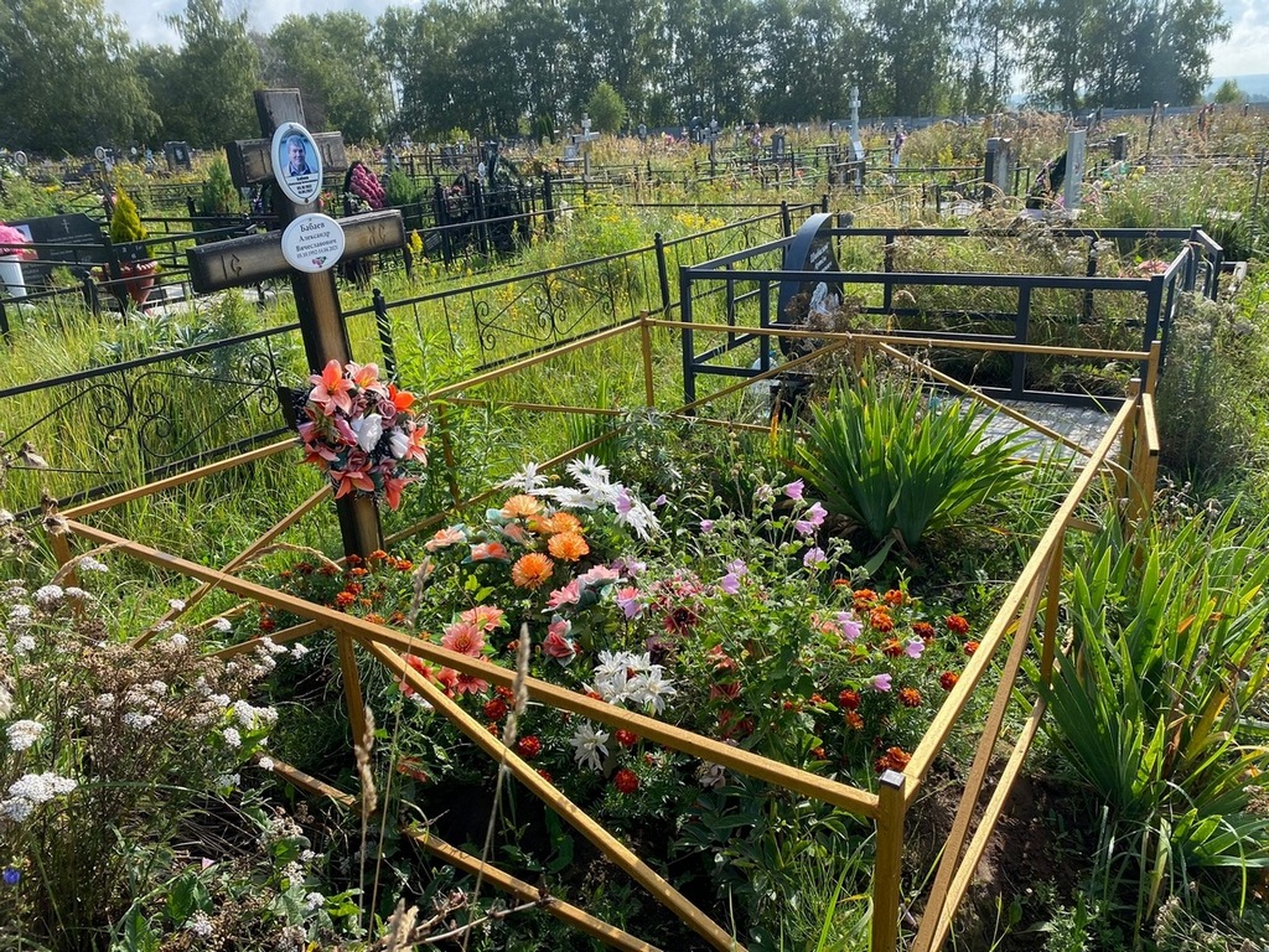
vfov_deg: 53.1
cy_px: 476
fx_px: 953
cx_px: 634
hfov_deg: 67.3
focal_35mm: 26
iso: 32
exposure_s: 1/1193
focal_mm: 4.25
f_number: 1.8
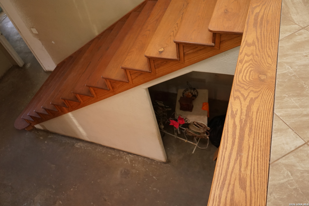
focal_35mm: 28
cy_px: 103
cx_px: 154
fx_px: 240
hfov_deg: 65.5
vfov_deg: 46.4
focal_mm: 28
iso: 1600
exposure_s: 1/160
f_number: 3.5
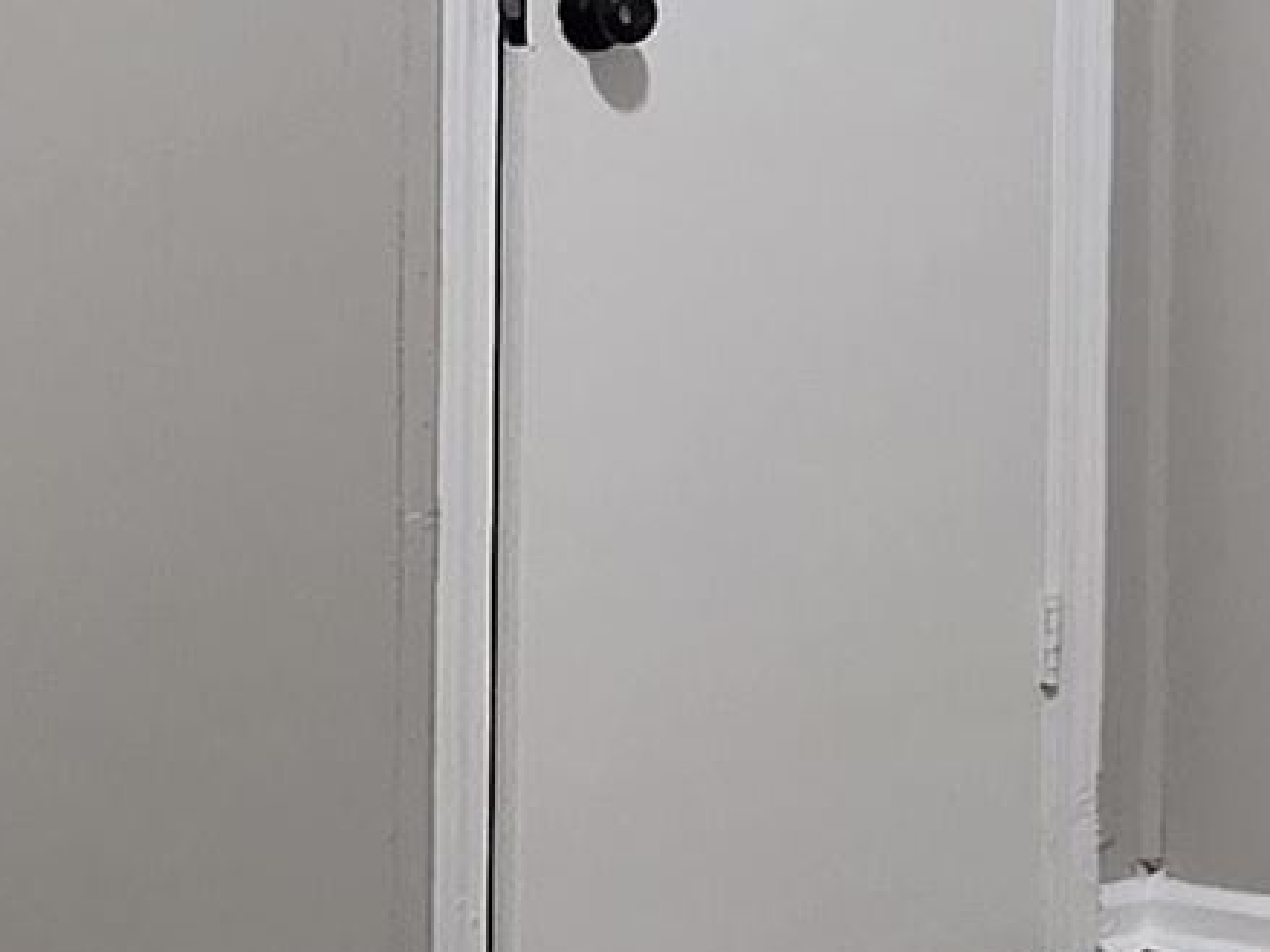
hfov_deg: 18.8
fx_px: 3338
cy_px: 252
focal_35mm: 91
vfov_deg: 16.2
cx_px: 1956
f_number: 1.9
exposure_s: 1/60
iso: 320
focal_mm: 2.2
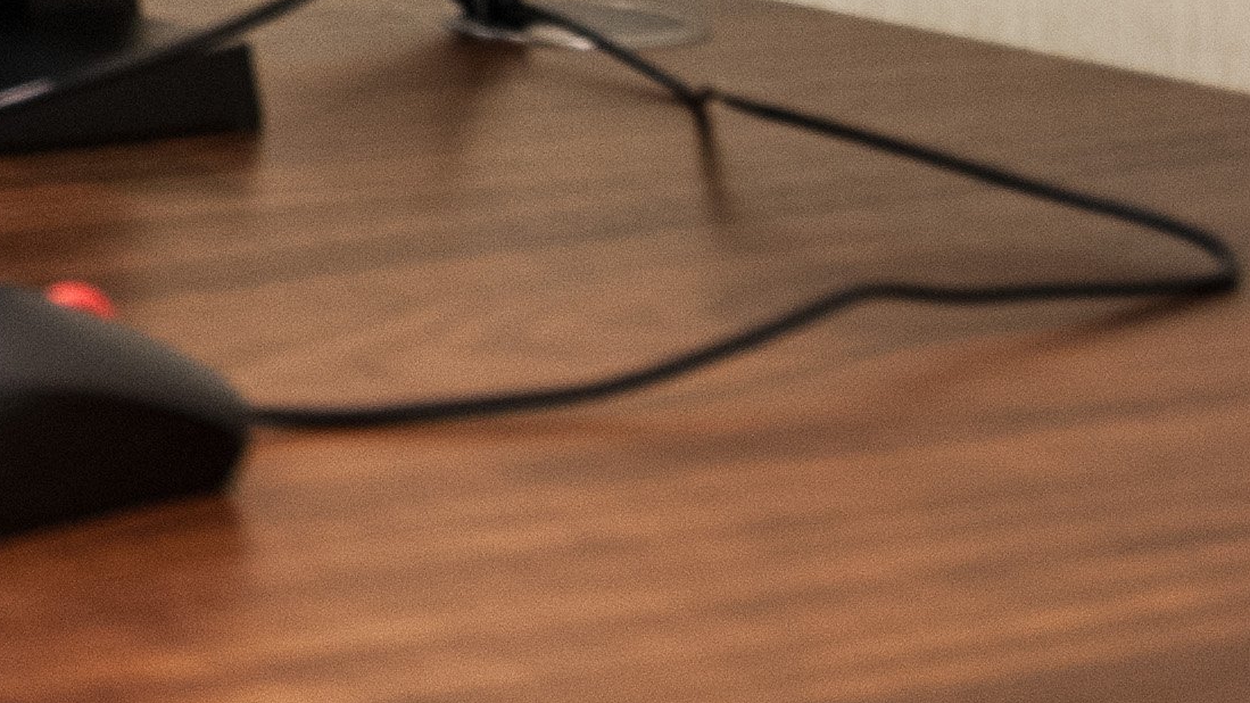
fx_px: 4408
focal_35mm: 133
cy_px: -586
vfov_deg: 8.7
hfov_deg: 14.4
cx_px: -942
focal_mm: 24
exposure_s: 1/10
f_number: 5.6
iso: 400
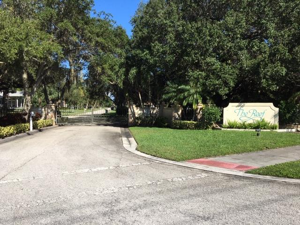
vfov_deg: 48.2
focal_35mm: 29
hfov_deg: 61.7
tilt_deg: -0.2
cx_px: 150
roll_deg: +0.2
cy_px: 112
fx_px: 251
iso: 25
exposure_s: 1/1508
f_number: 2.2
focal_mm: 4.15
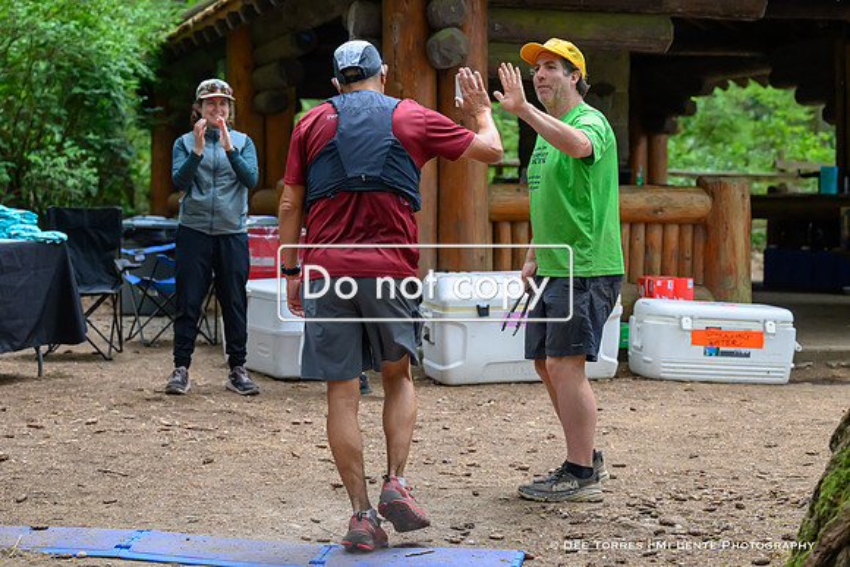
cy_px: 236
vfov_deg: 16.5
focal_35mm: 83
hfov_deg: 24.5
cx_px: 416
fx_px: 1955
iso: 4500
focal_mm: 70
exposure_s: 1/640
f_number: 3.5
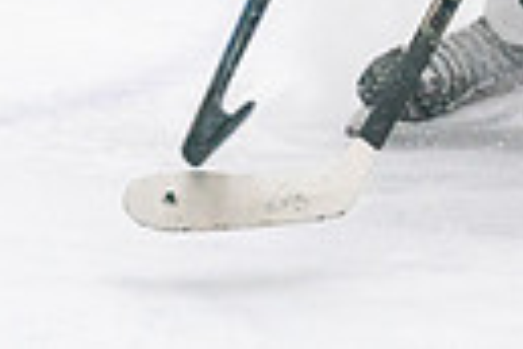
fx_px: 8600
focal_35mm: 592
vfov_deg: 2.3
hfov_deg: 3.5
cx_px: 587
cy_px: -532
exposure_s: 1/1600
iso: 4000
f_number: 2.8
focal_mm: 107
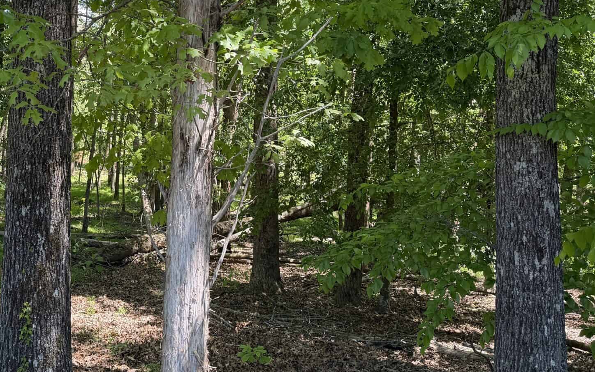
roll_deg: -0.9
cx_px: 131
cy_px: 117
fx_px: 730
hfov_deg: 42.6
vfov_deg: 28.4
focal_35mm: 45
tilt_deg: +3.4
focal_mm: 6.76
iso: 100
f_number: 1.78
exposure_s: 1/374
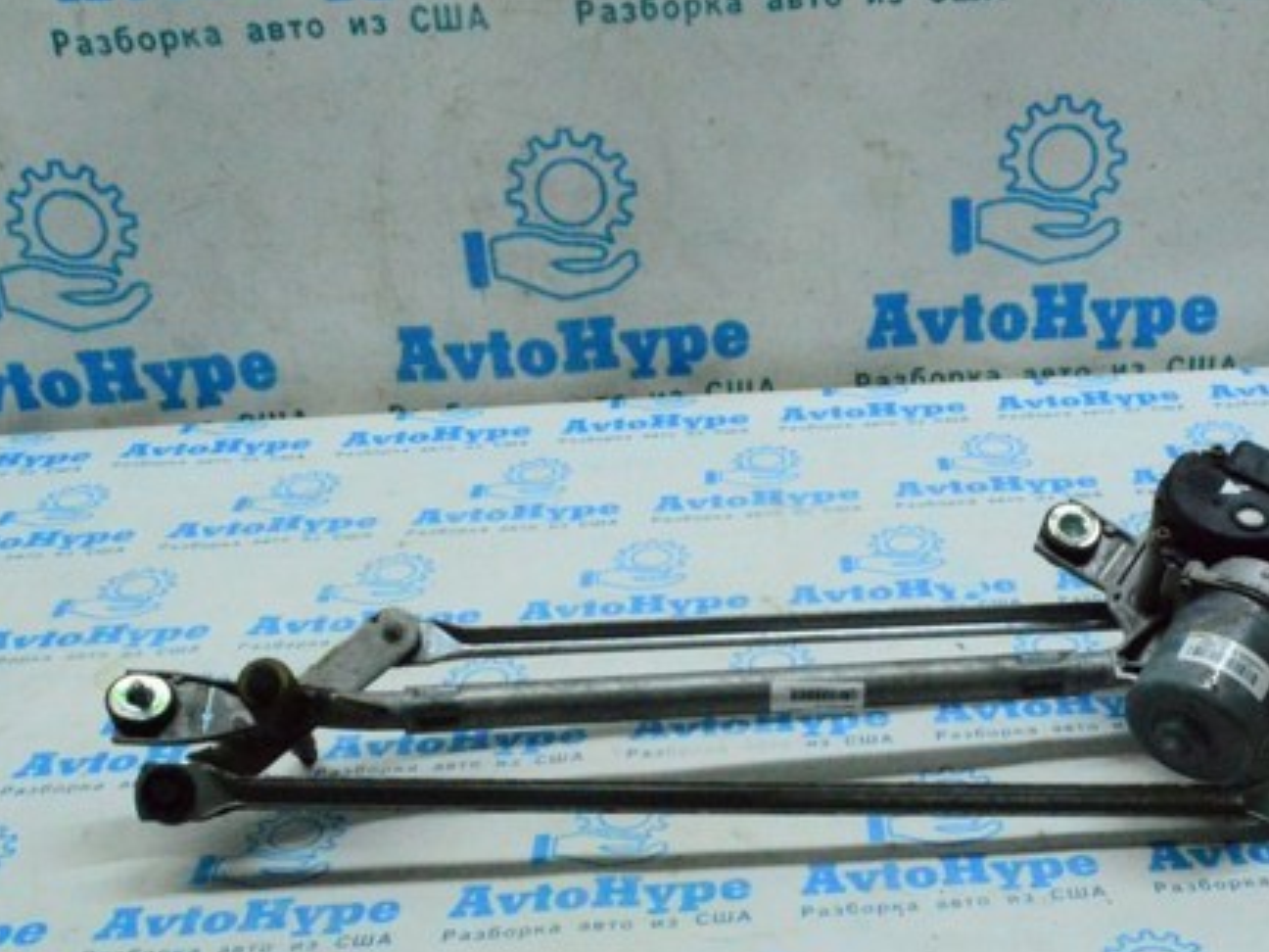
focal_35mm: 47
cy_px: 566
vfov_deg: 30.8
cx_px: 822
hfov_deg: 40.0
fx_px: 1723
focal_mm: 22
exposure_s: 1/100
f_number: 25
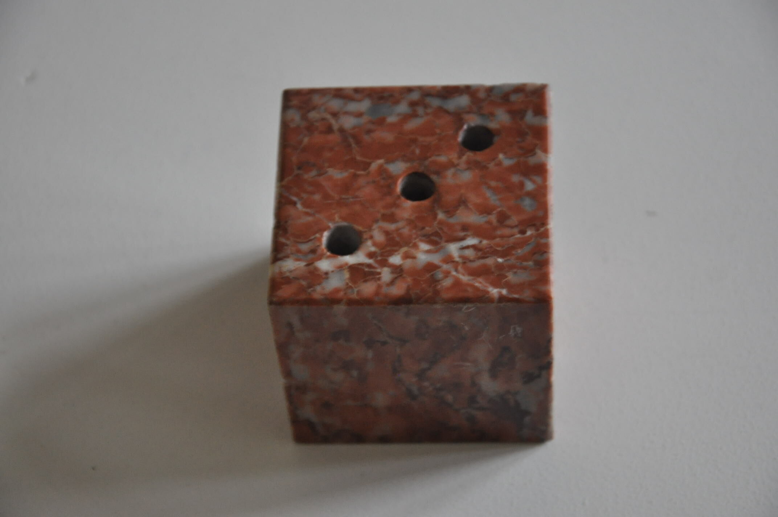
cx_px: 389
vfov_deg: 13.0
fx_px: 2266
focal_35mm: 105
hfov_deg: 19.5
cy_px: 258
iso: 1600
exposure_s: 1/13
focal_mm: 70
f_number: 5.3
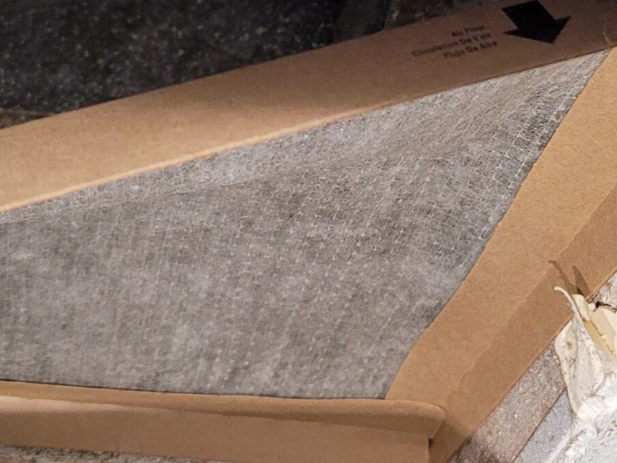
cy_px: 195
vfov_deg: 19.9
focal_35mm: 74
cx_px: 306
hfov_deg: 26.3
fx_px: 1320
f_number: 1.8
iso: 250
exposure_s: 1/120
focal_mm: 5.4
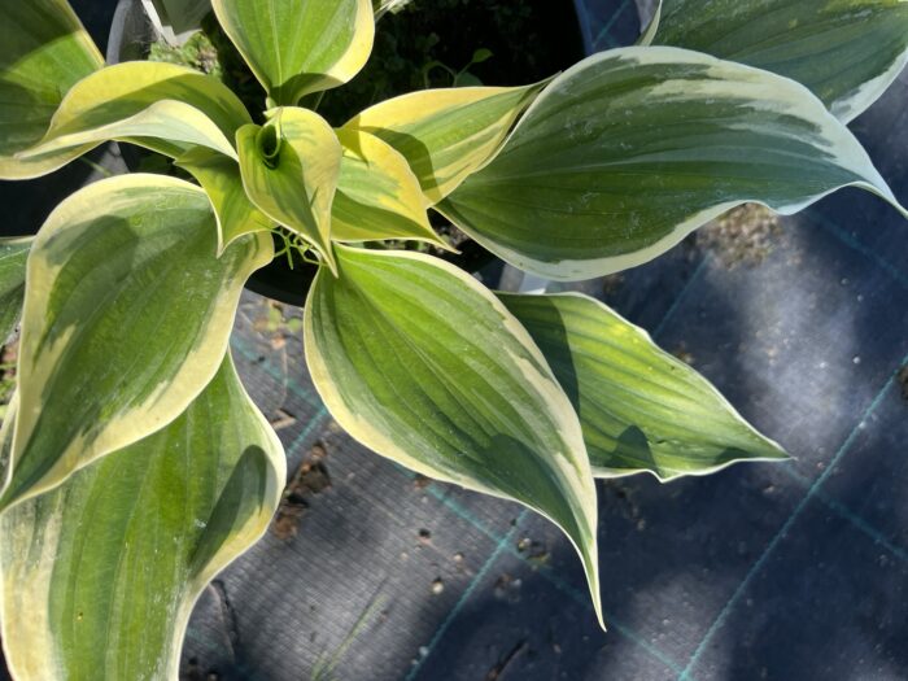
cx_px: 454
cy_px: 340
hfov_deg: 67.3
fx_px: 682
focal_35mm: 26
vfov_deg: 53.1
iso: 50
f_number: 1.6
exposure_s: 1/1129
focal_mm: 5.1
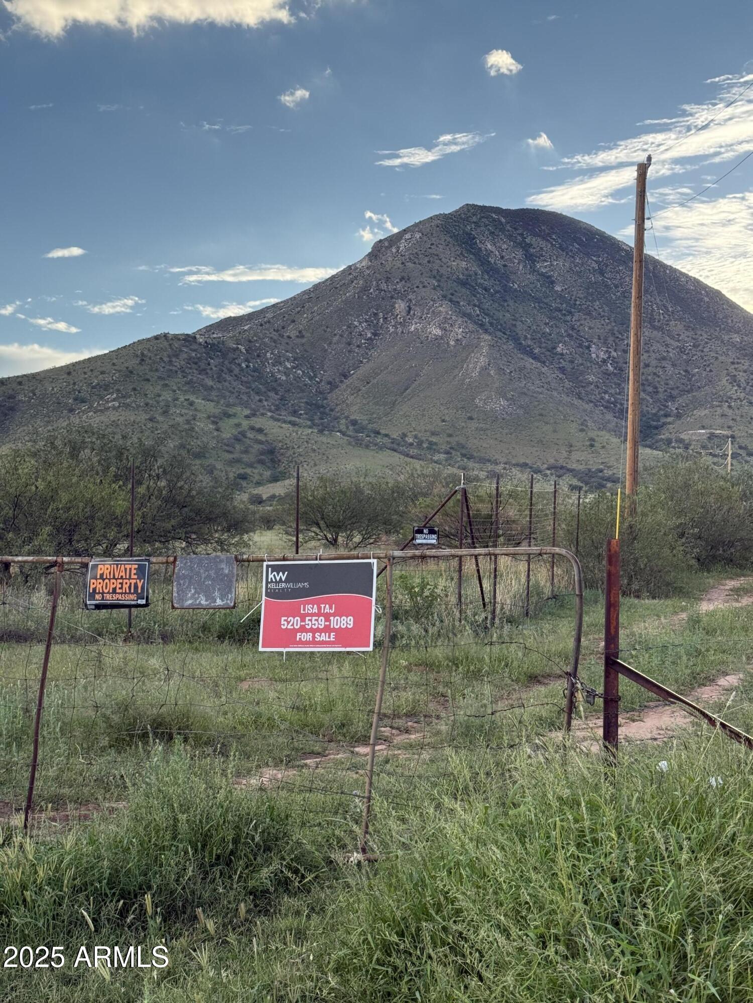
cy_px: 502
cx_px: 376
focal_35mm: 48
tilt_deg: +1.8
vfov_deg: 39.7
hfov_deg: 30.3
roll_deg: -3.0
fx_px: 1392
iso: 64
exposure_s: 1/1429
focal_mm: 6.76
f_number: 1.78
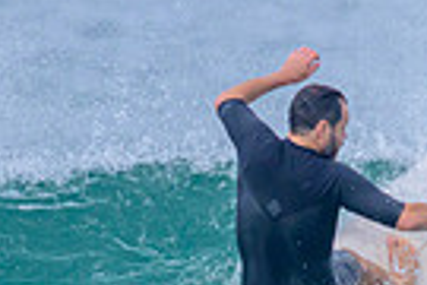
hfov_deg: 0.6
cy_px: 429
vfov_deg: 0.4
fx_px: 40645
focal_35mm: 3427
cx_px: 430
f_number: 11
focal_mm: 800
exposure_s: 1/2000
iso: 1100
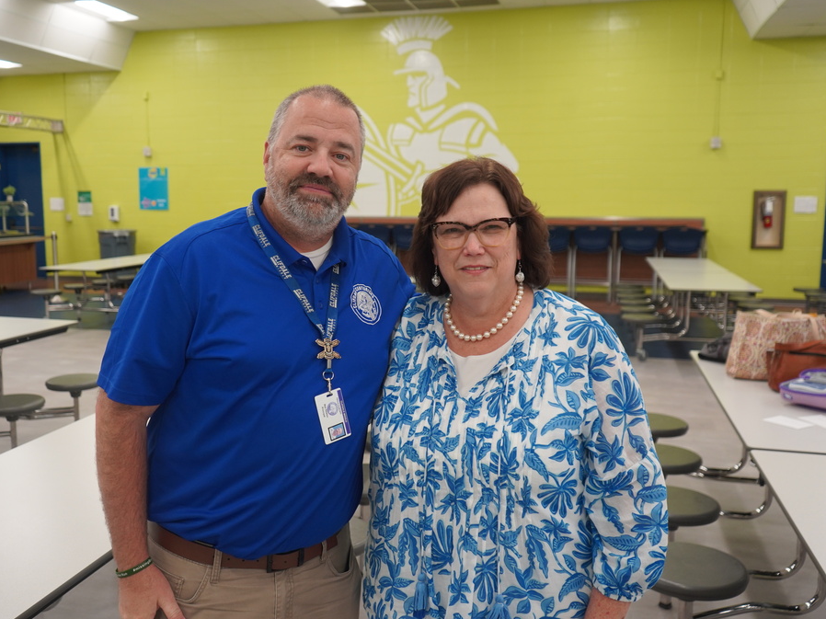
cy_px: 308
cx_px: 362
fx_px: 811
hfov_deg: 53.8
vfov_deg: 41.8
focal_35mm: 34
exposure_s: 1/160
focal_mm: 31
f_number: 4
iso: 1000
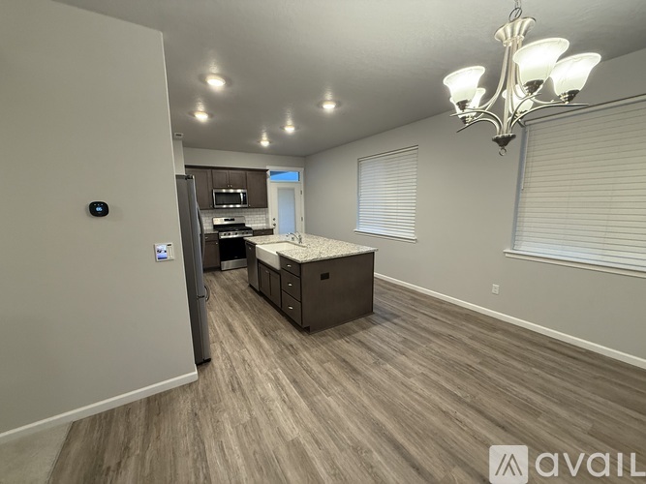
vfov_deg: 85.7
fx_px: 261
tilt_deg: -6.4
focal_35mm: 14
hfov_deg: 102.1
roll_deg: +1.9
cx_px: 323
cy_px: 242
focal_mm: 2.22
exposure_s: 1/60
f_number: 2.2
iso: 320
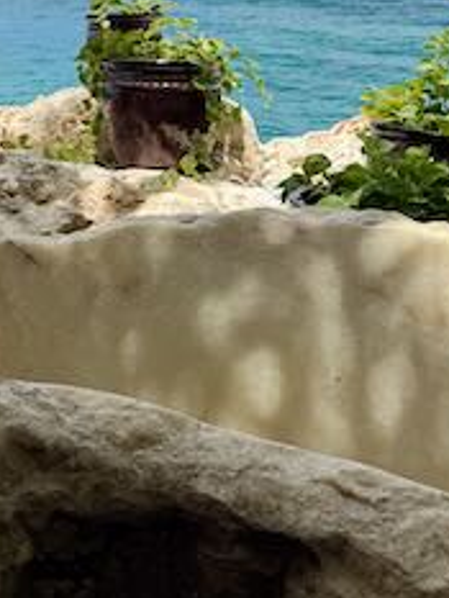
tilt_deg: -4.8
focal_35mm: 66
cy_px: -3
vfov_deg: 27.6
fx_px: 1140
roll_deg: +2.3
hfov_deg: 20.4
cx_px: -131
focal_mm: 6.76
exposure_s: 1/5814
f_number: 1.78
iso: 80
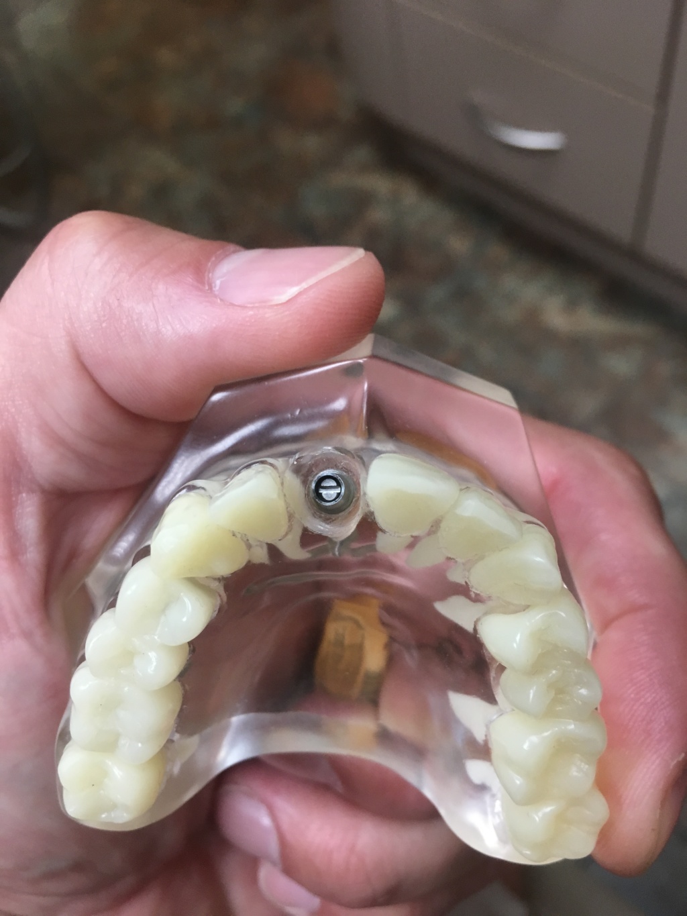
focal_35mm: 29
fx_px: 767
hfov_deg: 48.2
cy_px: 458
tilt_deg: -59.7
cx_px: 344
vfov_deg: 61.7
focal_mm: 4.15
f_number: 2.2
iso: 100
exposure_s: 1/30
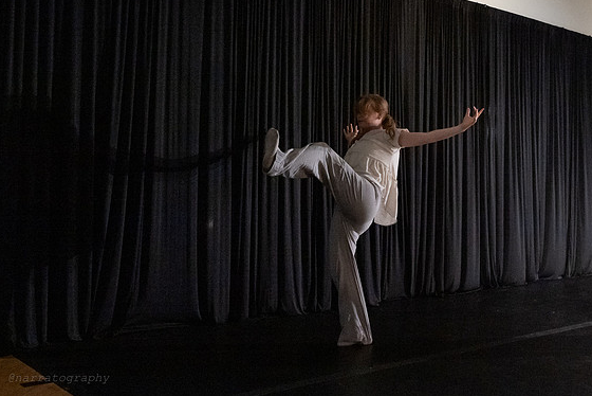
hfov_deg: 45.7
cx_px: 395
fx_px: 691
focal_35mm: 42
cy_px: 161
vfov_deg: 31.9
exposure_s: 1/400
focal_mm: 28
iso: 6400
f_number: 4.5
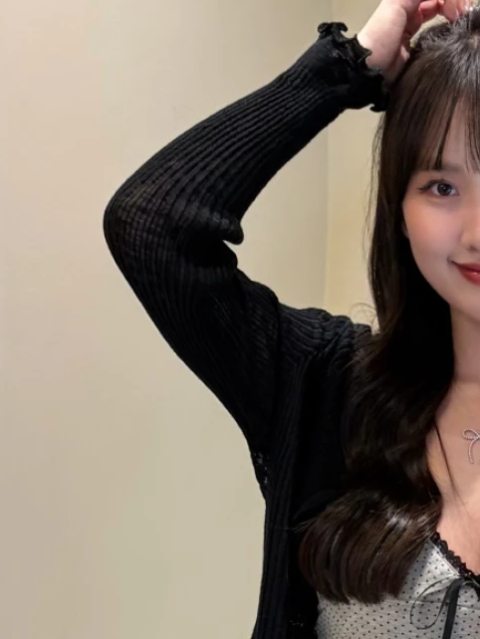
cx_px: 387
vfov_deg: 16.7
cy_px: 644
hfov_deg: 12.8
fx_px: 2125
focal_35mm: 115
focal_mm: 5.96
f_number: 1.6
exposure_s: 1/60
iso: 80
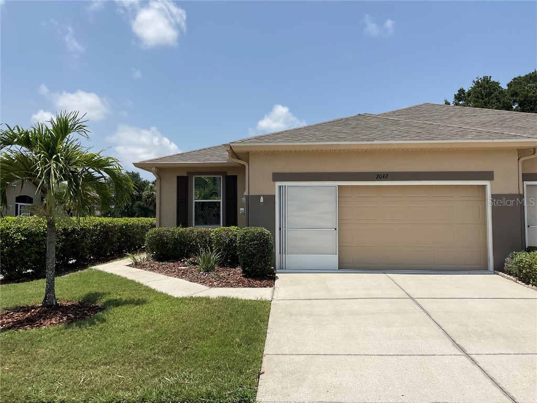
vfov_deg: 48.2
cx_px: 268
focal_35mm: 29
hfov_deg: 61.7
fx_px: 450
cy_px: 202
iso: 20
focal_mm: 3
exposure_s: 1/3788
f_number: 1.8
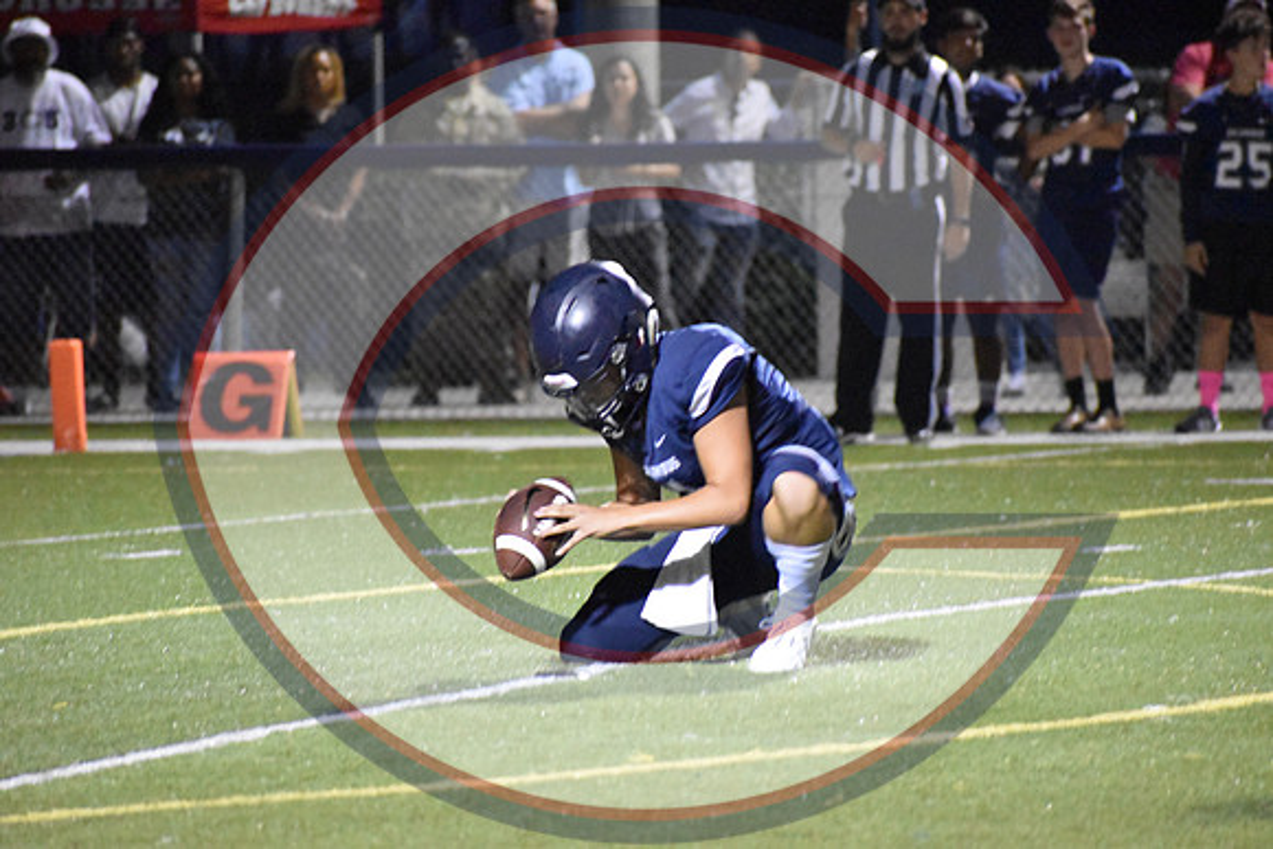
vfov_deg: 3.7
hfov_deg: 5.5
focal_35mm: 375
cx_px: 636
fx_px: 13263
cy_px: 424
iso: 12800
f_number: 6
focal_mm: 250
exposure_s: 1/160
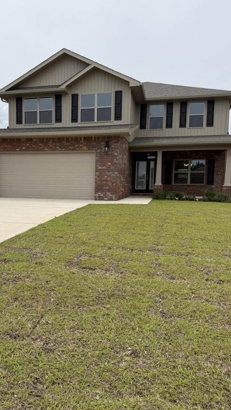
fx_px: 294
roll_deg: -0.6
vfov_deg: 69.9
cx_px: 86
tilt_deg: -3.7
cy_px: 208
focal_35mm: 27
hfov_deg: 42.5
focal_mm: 6.76
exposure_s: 1/6173
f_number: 1.78
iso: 80
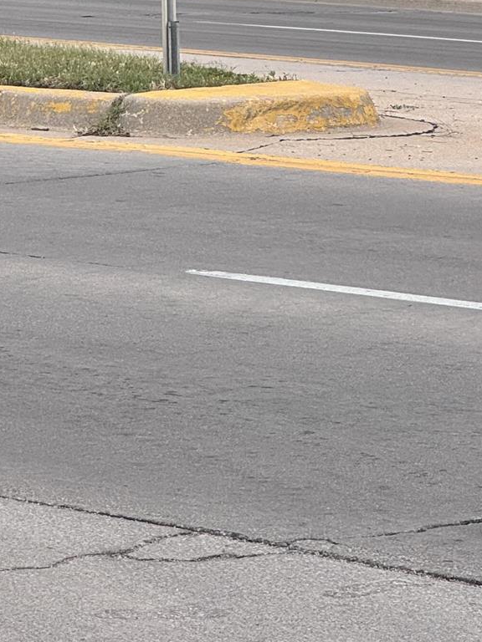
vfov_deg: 8.4
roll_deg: +0.0
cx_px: -82
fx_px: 4289
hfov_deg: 6.4
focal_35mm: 231
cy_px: -274
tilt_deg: +2.5
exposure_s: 1/373
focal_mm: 9
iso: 25
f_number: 2.8
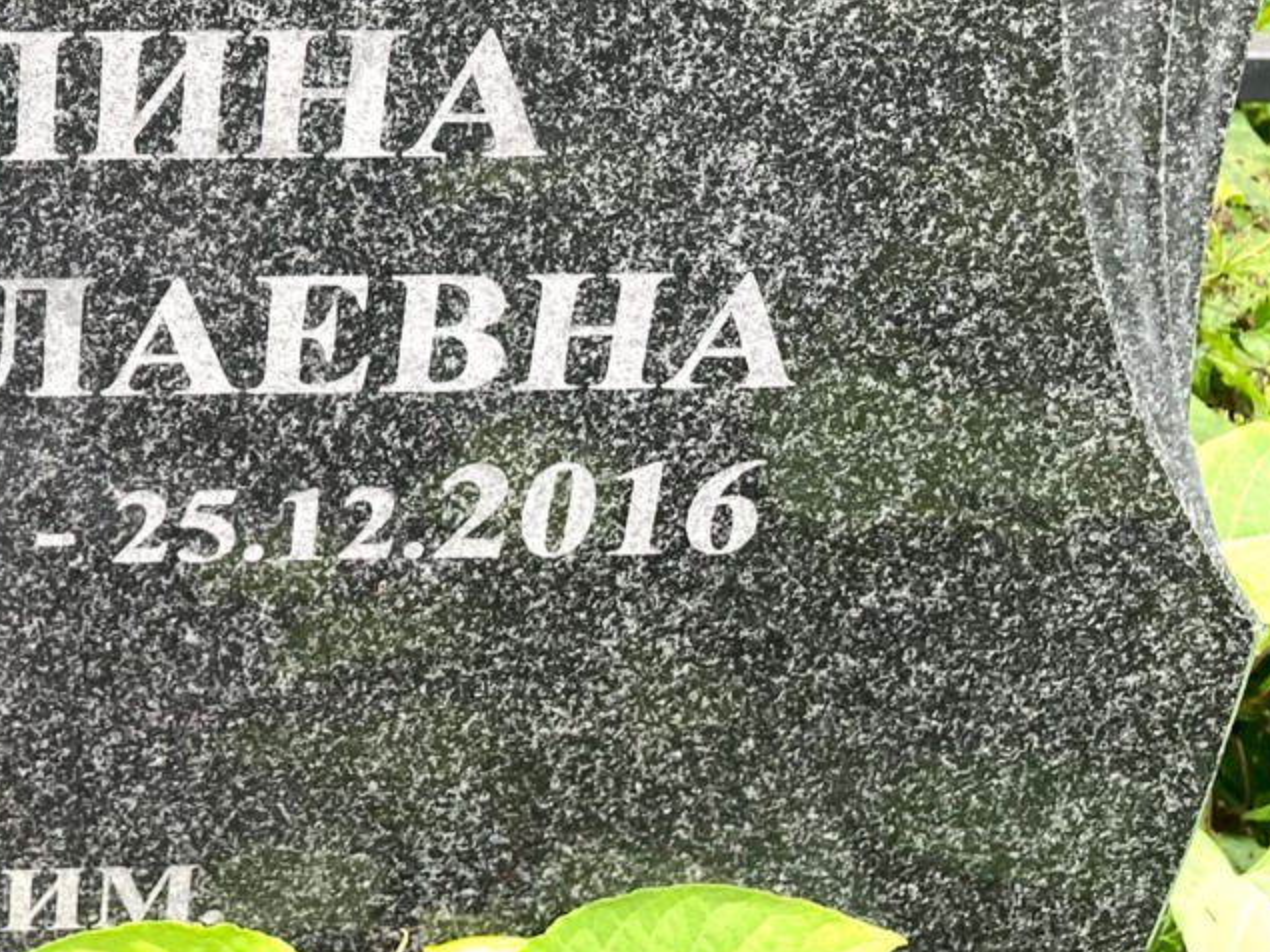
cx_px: -30
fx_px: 2164
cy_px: -42
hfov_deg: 30.2
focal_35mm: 59
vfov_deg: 23.6
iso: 64
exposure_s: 1/121
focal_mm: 4.2
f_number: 1.6
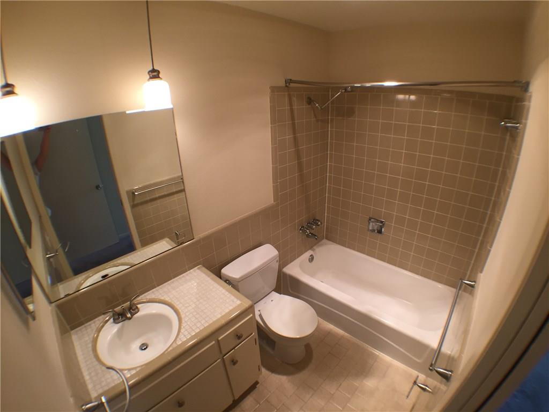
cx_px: 274
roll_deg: +0.9
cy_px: 206
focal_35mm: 29
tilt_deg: -23.7
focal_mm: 4.15
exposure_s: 1/40
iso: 32
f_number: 2.2
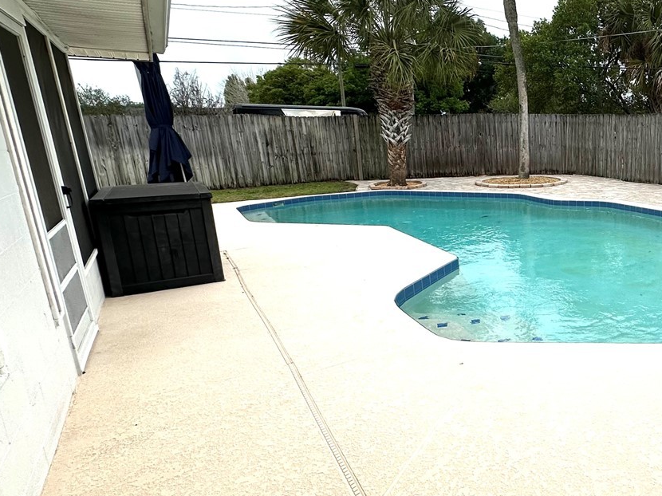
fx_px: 516
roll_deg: +0.1
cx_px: 617
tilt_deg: -11.6
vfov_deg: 51.3
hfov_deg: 55.1
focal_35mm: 27
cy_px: 246
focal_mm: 2.22
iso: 40
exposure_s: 1/1689
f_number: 2.2
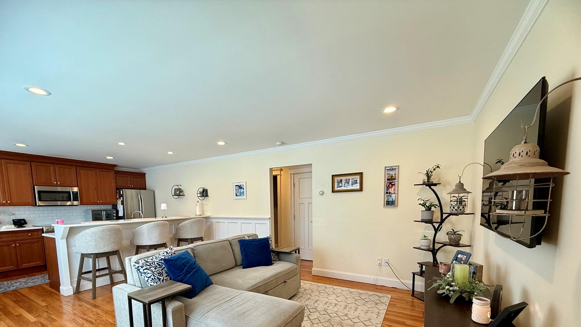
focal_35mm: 16
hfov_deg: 99.3
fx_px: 246
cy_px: 228
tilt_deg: -5.6
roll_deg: +1.0
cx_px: 277
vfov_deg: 64.6
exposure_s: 1/120
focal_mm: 2.22
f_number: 2.2
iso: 160
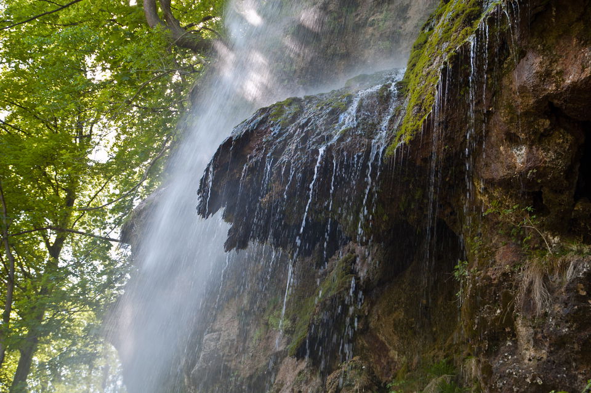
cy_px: 196
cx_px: 296
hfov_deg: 31.9
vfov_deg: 21.5
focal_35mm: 63
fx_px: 1033
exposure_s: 1/60
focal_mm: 42
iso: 200
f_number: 4.8
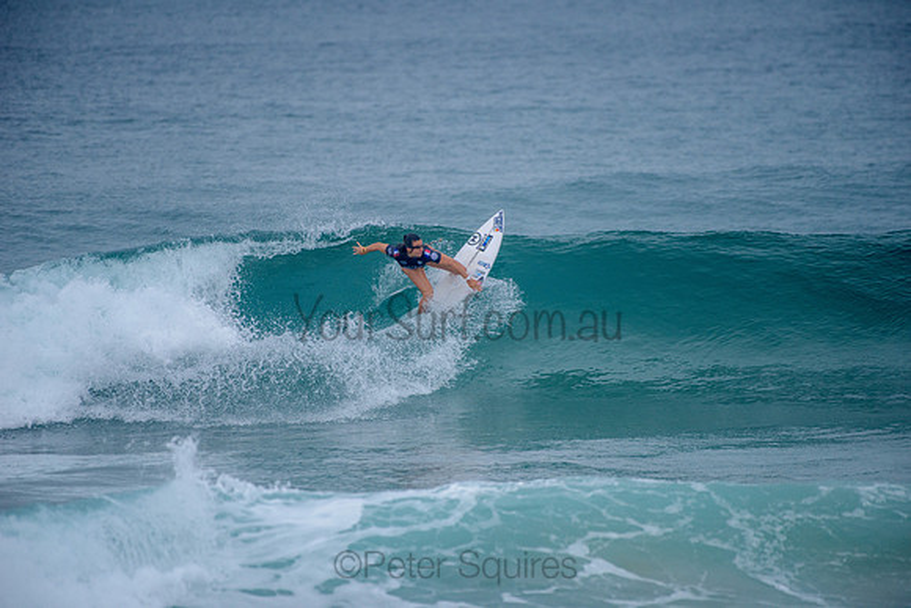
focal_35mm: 500
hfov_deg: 4.1
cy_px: 304
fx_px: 12658
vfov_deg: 2.8
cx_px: 456
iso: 500
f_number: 5.6
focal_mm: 500
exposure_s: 1/2000
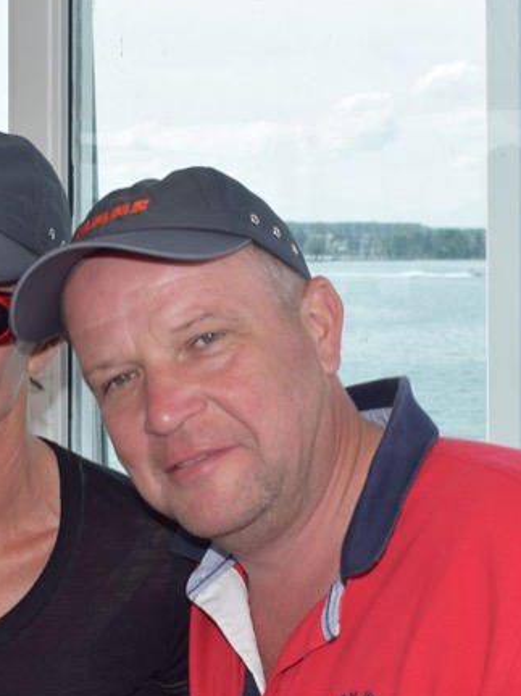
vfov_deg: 26.0
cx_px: 226
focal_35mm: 75
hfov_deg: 19.6
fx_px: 1506
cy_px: 413
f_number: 7.1
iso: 100
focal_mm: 28
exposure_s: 1/200
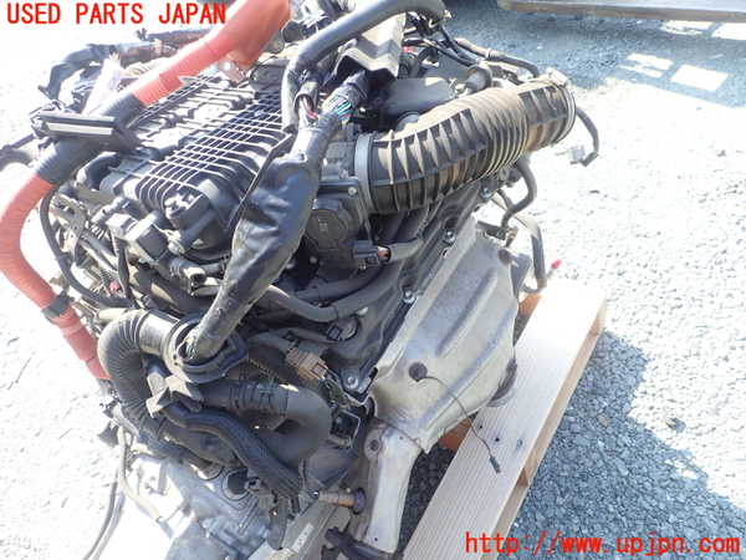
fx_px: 539
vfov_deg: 54.9
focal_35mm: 25
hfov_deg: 69.4
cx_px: 373
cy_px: 280
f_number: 2.8
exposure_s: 1/160
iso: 100
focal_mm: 4.5
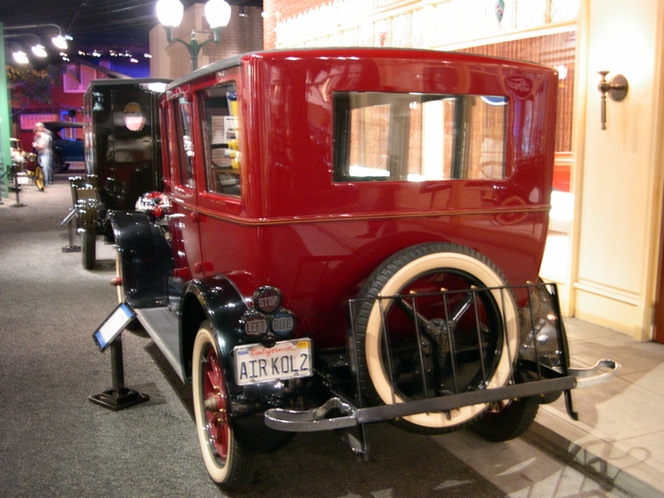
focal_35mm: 38
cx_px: 332
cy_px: 249
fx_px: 729
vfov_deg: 37.7
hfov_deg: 49.0
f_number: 2.8
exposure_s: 1/1.4
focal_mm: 8
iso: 400
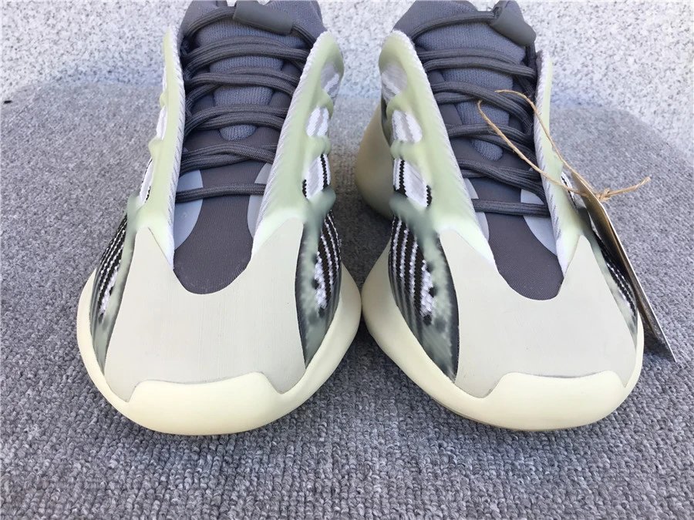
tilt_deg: -27.7
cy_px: 260
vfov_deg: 45.4
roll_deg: -3.2
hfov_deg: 58.4
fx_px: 622
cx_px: 347
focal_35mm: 31
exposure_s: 1/100
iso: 32
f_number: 2.4
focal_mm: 3.3
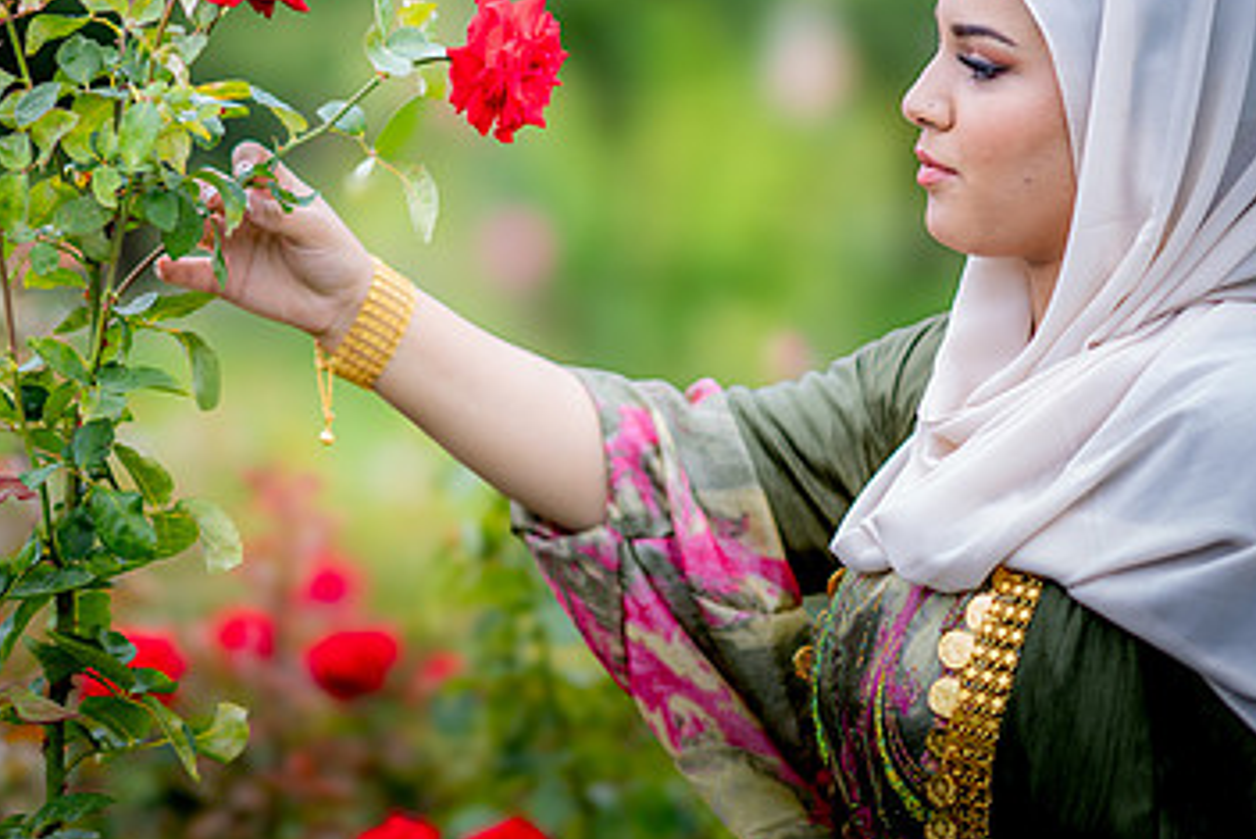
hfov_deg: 14.6
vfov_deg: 9.8
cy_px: 209
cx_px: 546
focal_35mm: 140
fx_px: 4886
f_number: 1.4
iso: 100
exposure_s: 1/1250
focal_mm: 85
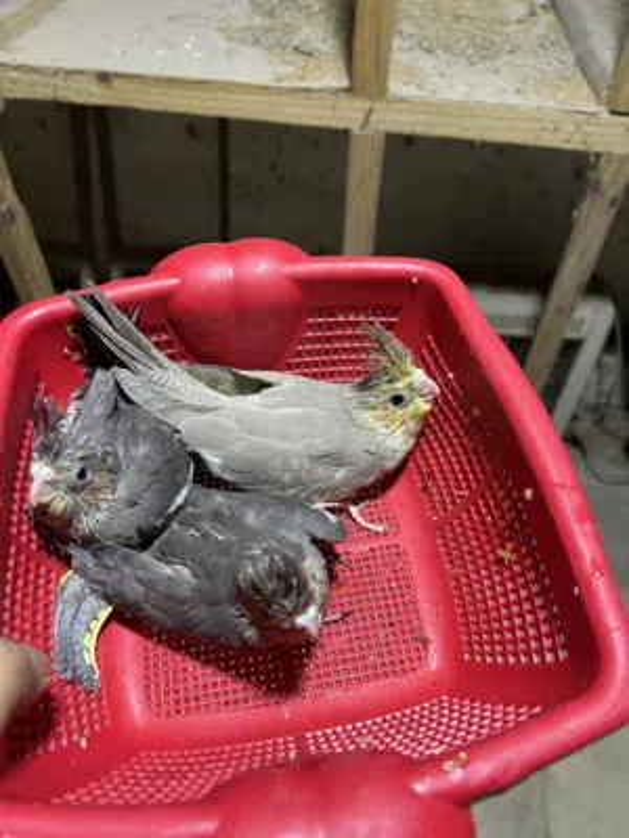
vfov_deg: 67.3
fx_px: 630
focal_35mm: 26
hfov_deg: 53.1
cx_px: 314
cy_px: 419
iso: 125
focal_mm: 5.7
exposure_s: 1/70
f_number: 1.5
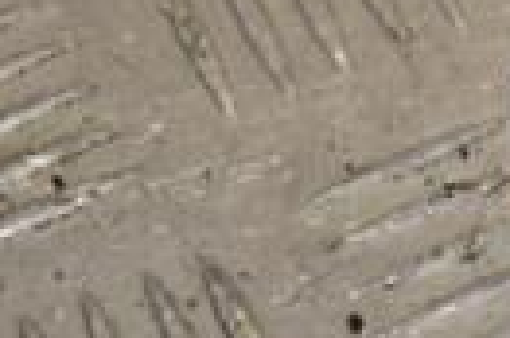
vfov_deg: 3.4
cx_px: 969
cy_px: 556
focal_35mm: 399
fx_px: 5645
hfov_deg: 5.1
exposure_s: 1/200
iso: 800
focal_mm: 58
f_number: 16
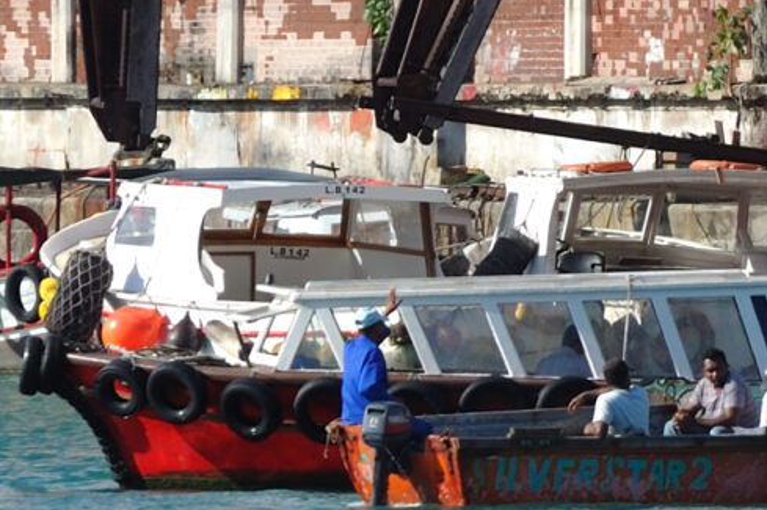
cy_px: -24
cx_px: 1154
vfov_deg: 0.9
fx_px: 30896
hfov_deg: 1.4
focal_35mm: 1452
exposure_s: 1/800
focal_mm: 185
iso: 200
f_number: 7.1
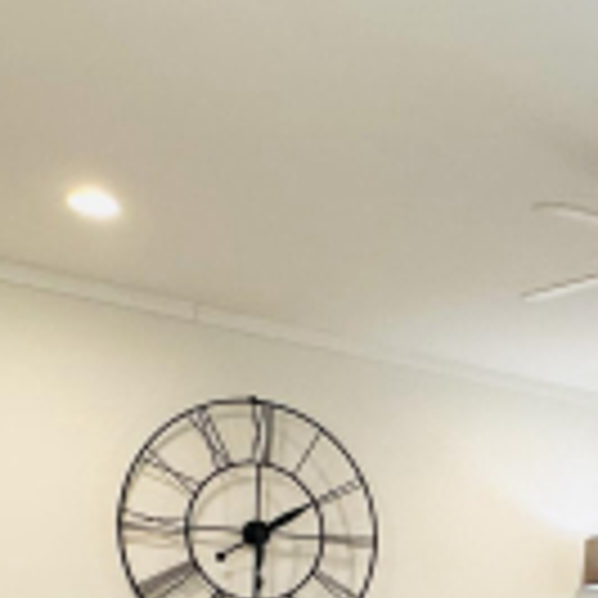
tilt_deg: +0.2
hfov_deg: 25.1
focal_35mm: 62
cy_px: 656
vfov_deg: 25.7
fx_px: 1212
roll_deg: -0.5
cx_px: 708
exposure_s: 1/120
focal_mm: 2.22
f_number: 2.2
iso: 200
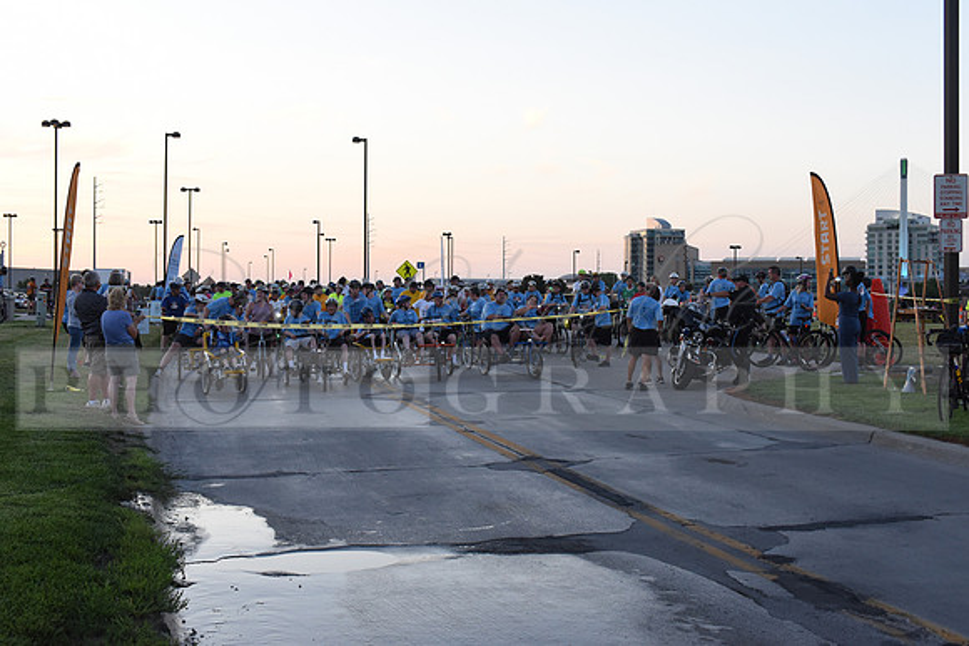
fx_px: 1346
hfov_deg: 39.6
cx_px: 484
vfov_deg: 27.0
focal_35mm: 50
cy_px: 323
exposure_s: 1/400
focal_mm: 50
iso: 2500
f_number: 6.3
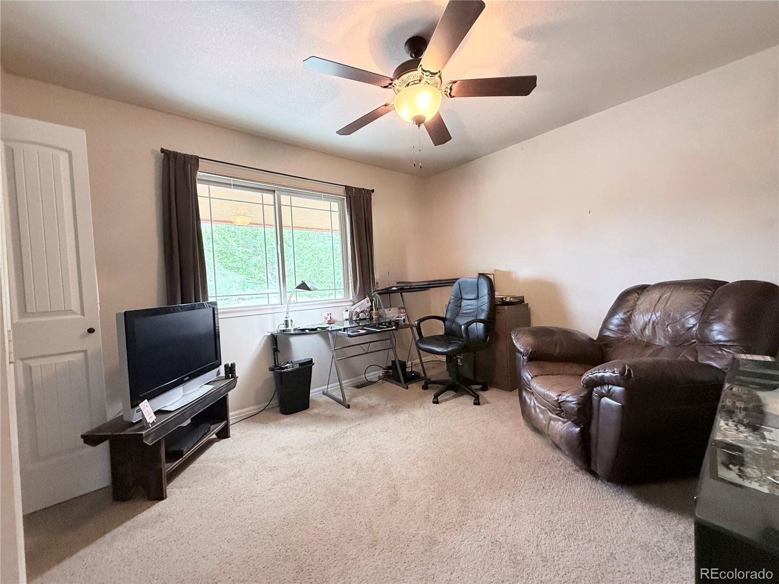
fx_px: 315
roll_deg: +3.2
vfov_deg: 85.7
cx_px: 390
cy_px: 292
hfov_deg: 102.1
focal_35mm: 14
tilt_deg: -1.6
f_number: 2.2
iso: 320
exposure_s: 1/60
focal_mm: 2.22
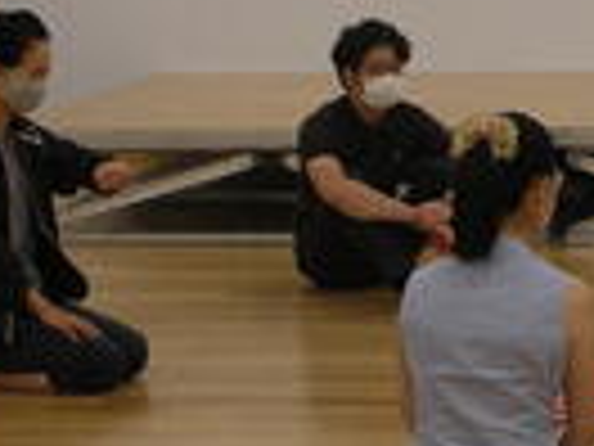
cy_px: 135
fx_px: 2643
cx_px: 688
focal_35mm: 154
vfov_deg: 9.6
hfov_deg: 12.6
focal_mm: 8.5
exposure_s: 1/27.8
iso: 50
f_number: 3.3
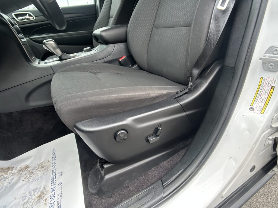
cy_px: 104
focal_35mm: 26
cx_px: 139
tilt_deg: -25.0
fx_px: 209
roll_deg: +7.3
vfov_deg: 53.1
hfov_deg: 67.3
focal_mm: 5.7
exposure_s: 1/121
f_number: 1.5
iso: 80
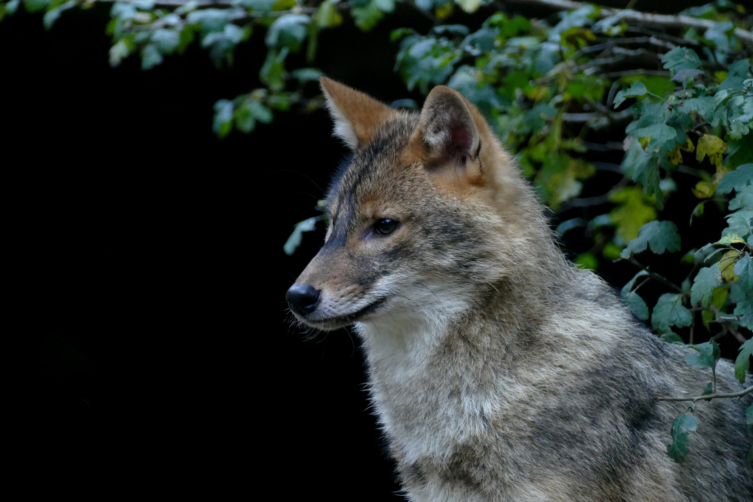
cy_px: 251
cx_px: 376
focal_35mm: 400
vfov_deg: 3.4
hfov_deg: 5.2
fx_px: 8366
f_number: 4
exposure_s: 1/30
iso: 1600
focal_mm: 145.95
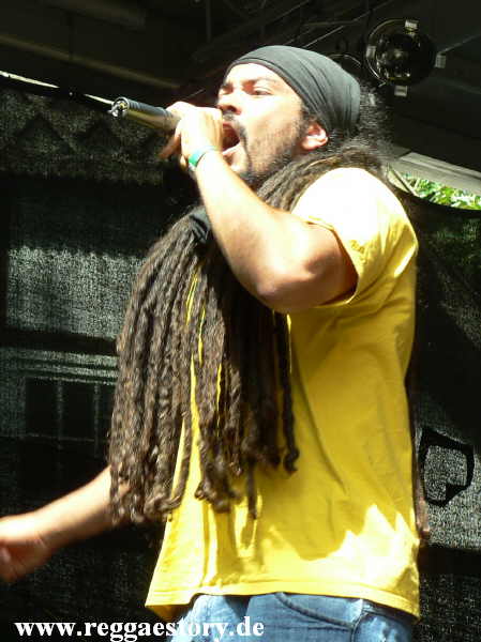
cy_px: 321
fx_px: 2282
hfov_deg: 12.0
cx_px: 240
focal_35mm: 123
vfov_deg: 16.0
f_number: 3.6
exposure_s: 1/100
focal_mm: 21.2
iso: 64
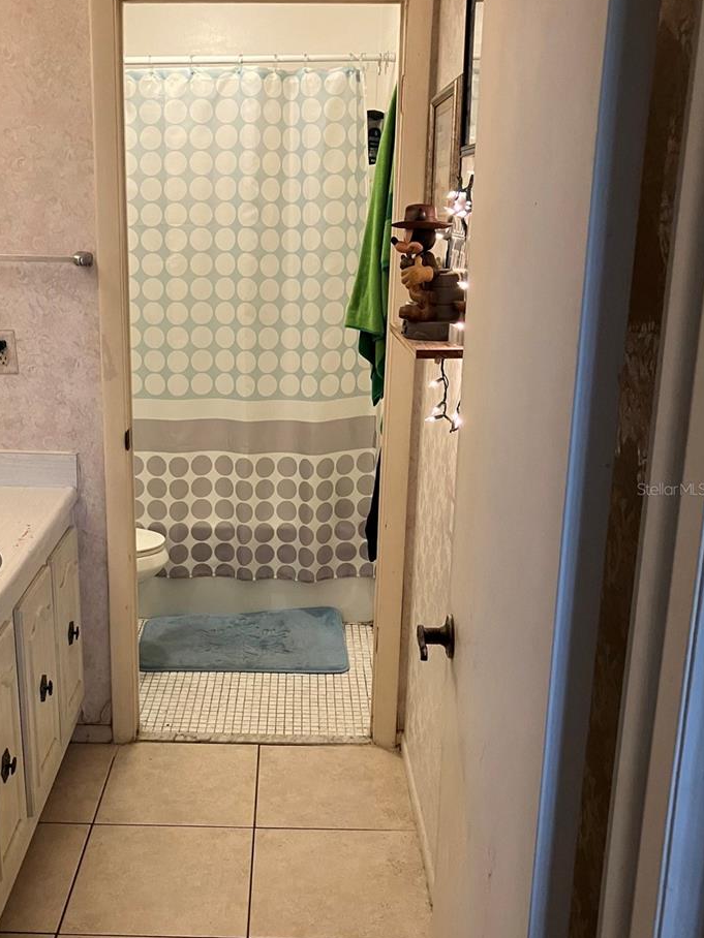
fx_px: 1003
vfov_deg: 50.1
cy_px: 489
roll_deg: -0.8
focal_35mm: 37
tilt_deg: -15.8
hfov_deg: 38.3
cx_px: 245
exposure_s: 1/60
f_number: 1.8
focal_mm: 3.99
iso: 250
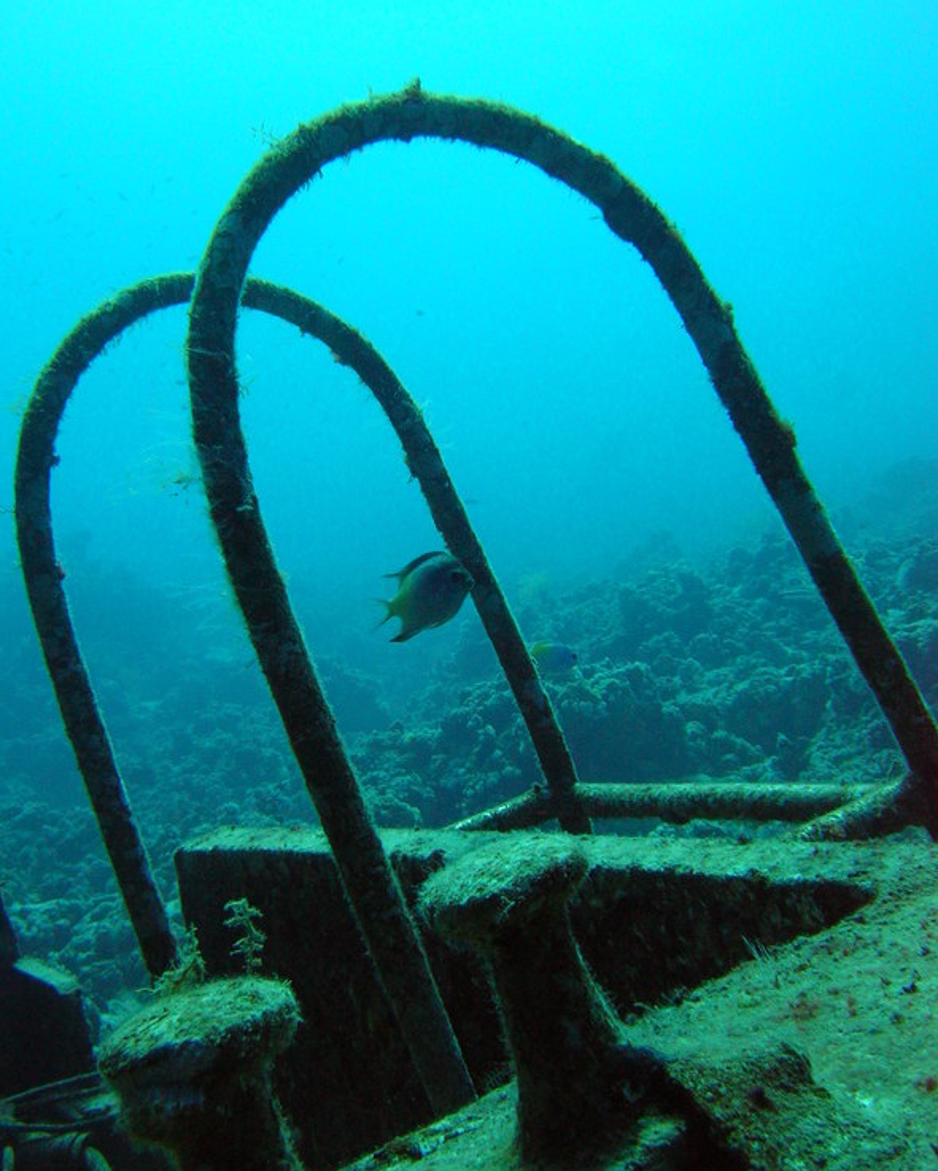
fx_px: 1249
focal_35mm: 36
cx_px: 463
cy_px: 577
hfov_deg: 41.2
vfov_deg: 50.3
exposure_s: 1/106
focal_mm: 5.7
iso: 50
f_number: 4.9
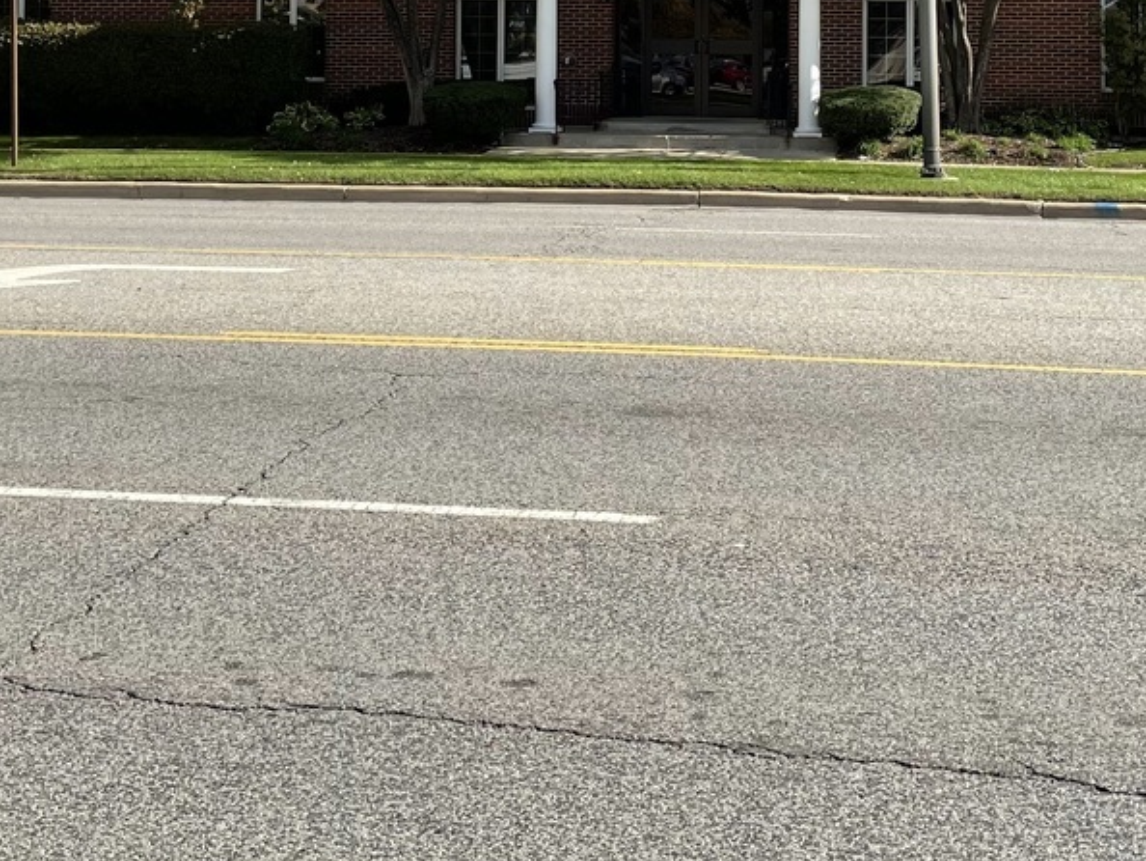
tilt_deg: +1.4
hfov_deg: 30.7
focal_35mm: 63
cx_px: 664
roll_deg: -0.2
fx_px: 2087
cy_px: -52
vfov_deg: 22.2
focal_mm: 4.2
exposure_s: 1/3401
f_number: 1.6
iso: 32
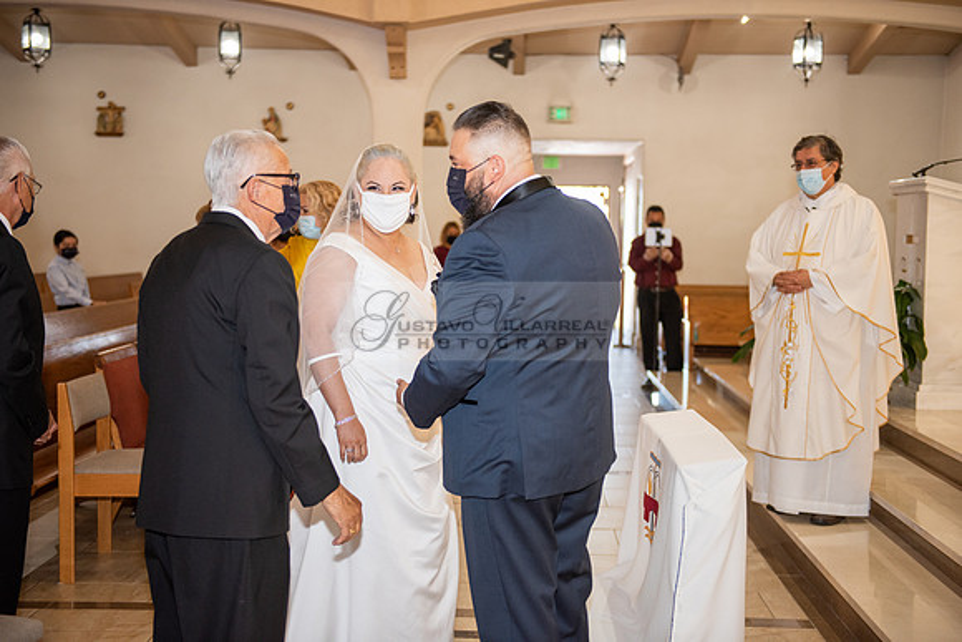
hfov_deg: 39.6
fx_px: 1336
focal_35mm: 50
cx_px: 481
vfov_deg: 27.0
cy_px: 321
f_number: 2.8
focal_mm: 50
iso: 1000
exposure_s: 1/160
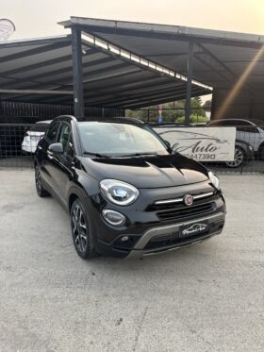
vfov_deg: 71.6
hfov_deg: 56.8
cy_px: 176
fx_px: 244
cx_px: 132
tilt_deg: -10.0
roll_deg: -1.3
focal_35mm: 24
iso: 80
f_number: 1.78
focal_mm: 6.86
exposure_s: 1/729
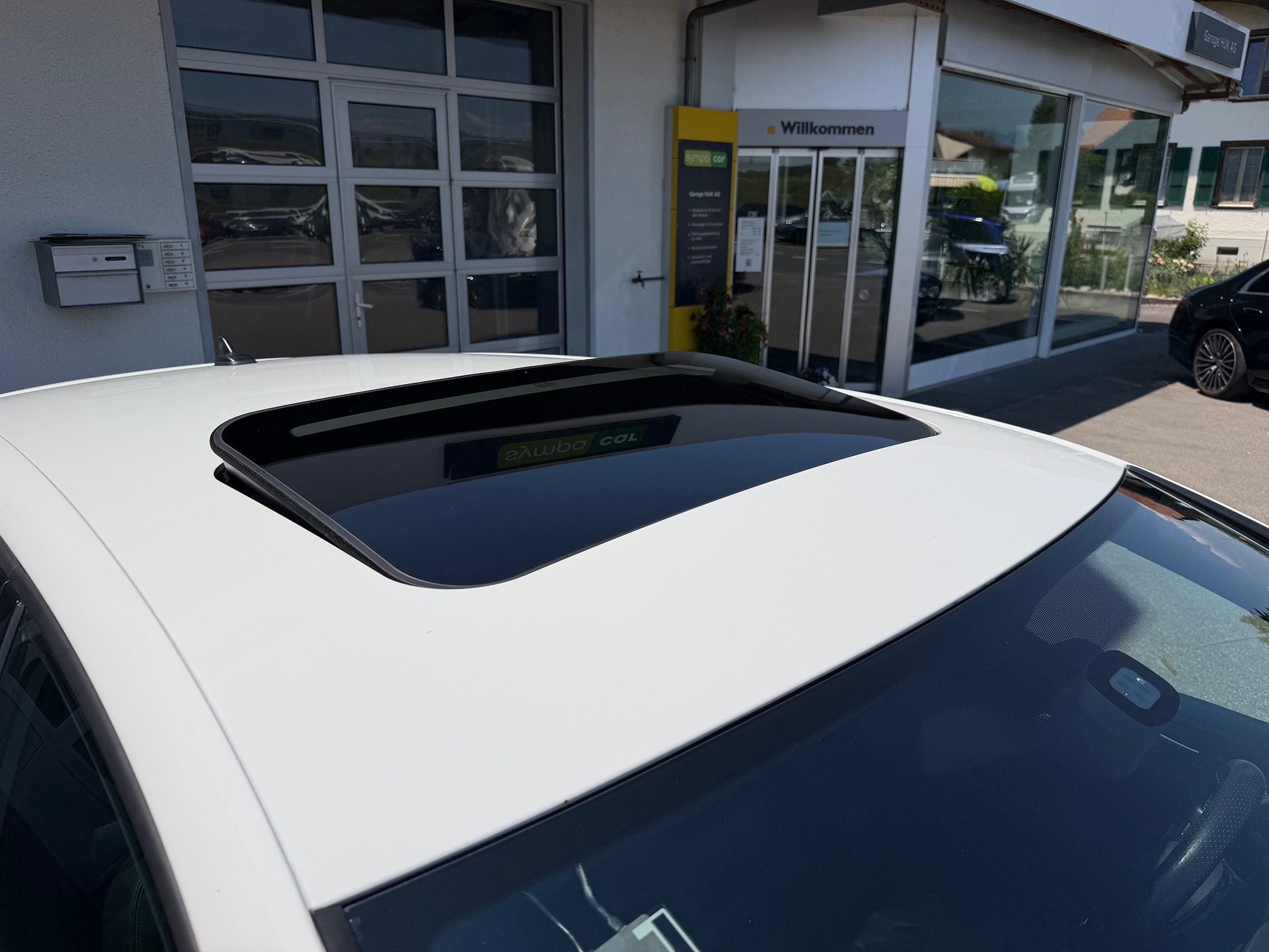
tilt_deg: -17.1
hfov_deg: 71.6
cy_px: 476
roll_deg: -0.5
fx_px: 880
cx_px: 634
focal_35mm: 24
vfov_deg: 56.8
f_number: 1.78
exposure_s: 1/14286
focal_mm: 6.76
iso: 80
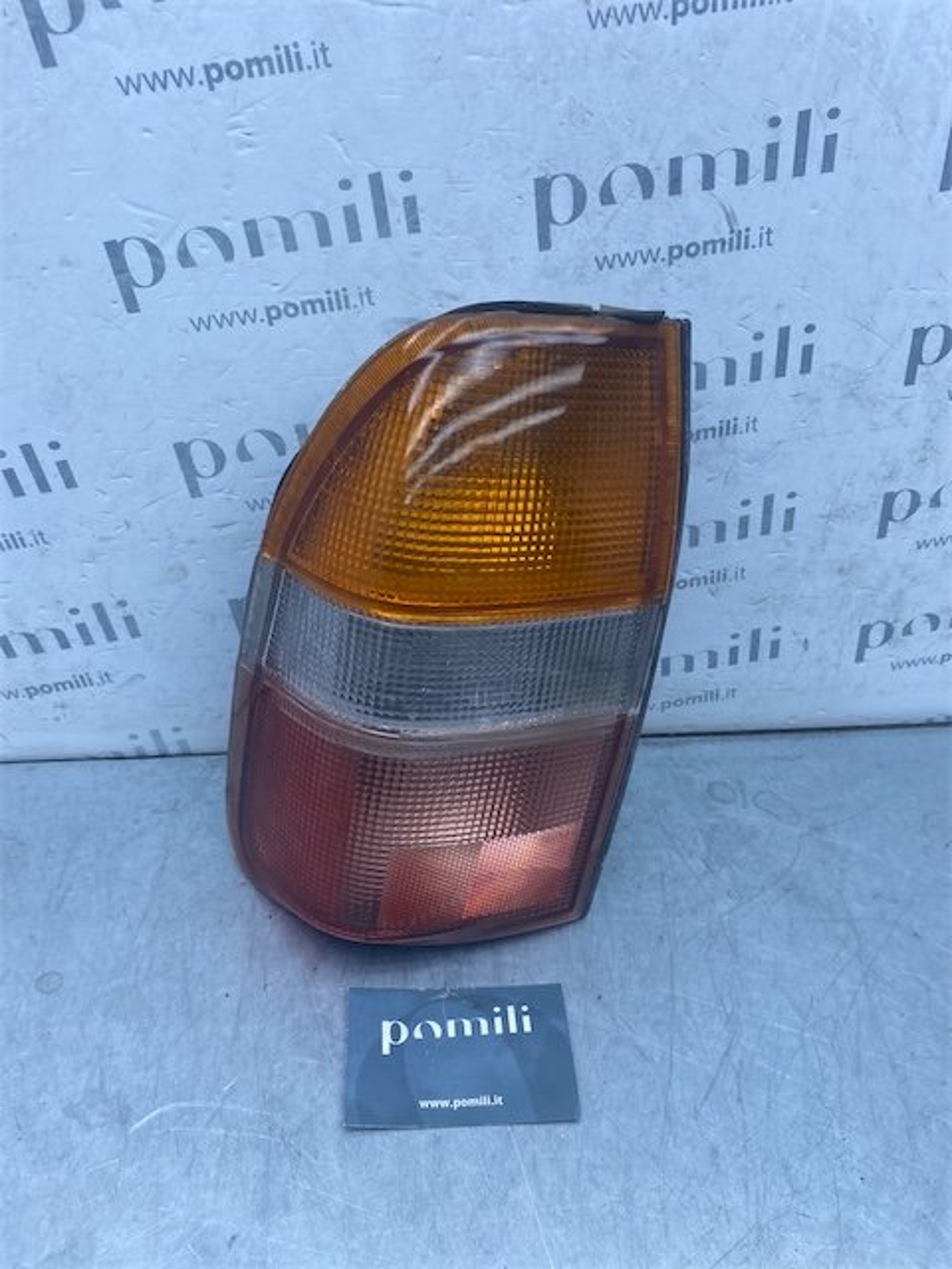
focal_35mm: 26
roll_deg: -5.4
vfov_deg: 67.3
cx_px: 476
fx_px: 953
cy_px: 634
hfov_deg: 53.1
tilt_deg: -39.7
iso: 32
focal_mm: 4.25
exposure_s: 1/733
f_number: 1.8
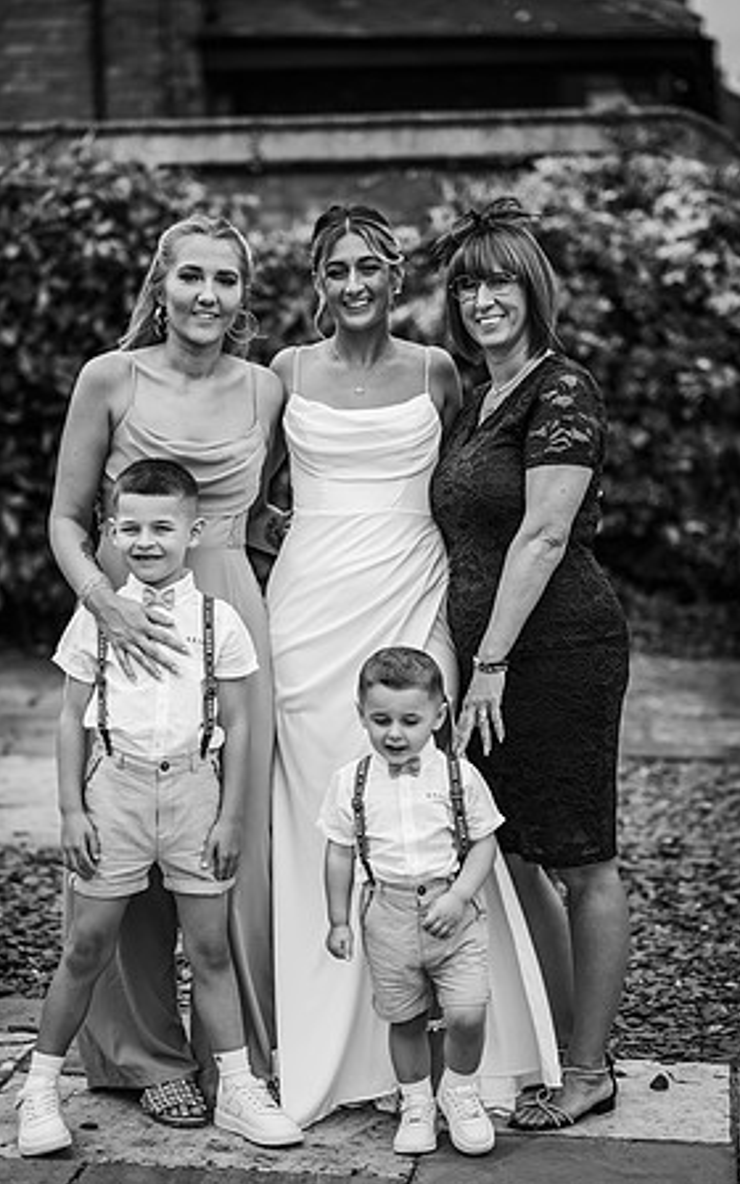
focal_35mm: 87
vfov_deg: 23.8
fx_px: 2807
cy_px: 592
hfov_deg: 15.0
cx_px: 363
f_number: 2.2
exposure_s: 1/1600
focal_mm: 85
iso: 100
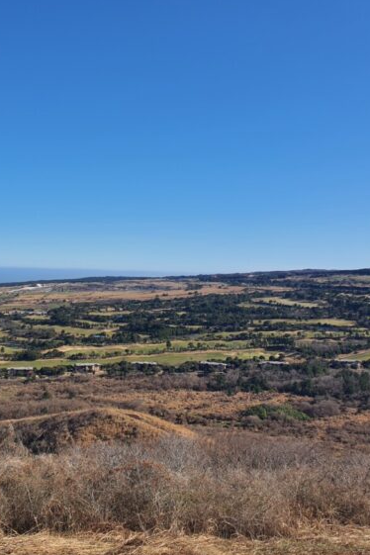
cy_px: 274
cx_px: 80
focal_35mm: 37
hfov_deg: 34.9
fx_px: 570
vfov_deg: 51.9
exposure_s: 1/2288
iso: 50
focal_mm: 4.3
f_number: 2.4
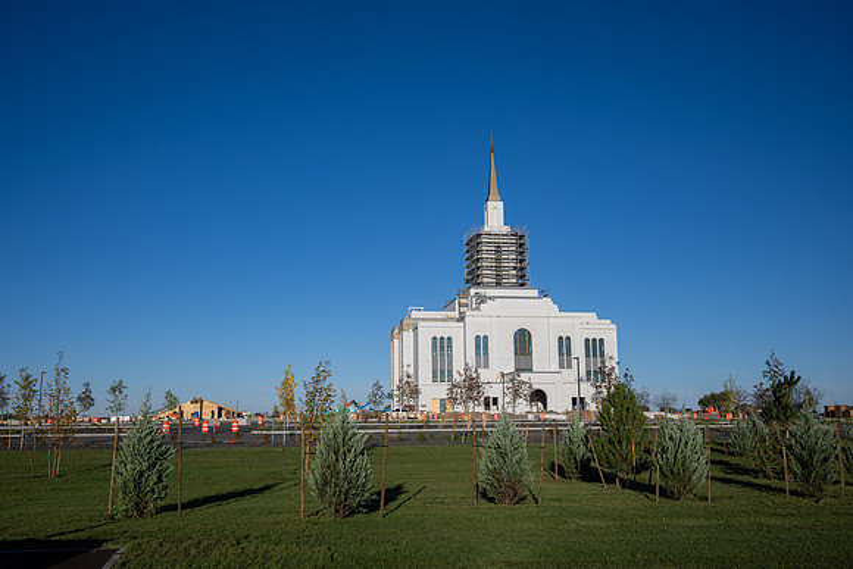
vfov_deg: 41.5
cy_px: 300
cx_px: 403
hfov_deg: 59.2
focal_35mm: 32
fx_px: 750
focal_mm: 30
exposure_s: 1/1600
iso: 100
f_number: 5.6
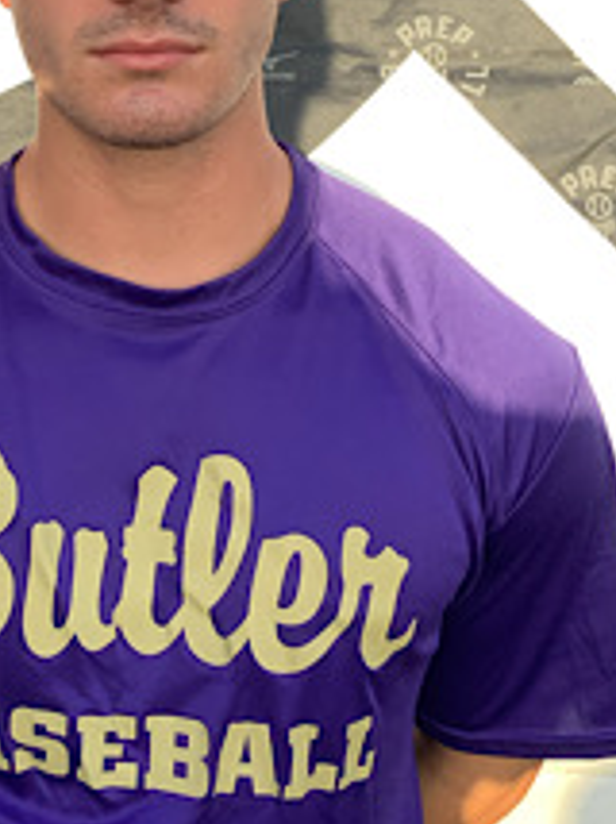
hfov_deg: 24.9
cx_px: 158
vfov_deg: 32.1
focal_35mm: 58
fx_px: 1379
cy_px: 131
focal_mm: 3.3
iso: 25
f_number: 2.4
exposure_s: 1/359
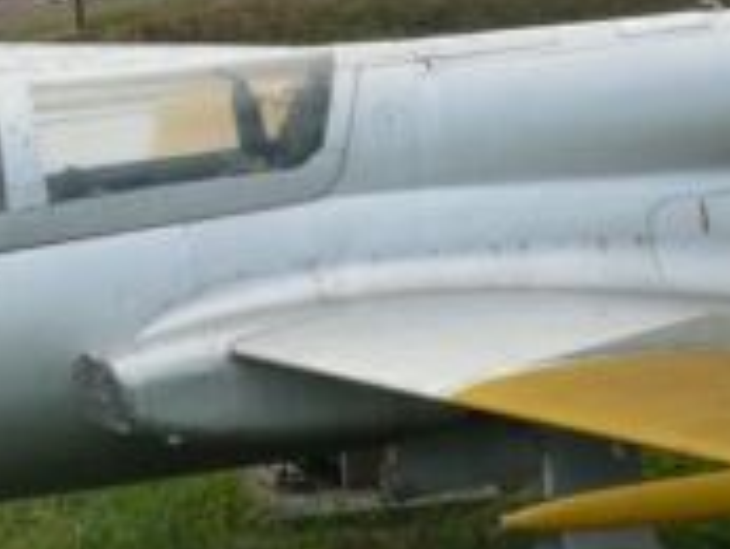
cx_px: 549
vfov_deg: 9.0
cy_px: 230
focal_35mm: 165
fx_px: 3482
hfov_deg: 11.9
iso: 100
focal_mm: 9.8
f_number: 5
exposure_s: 1/250
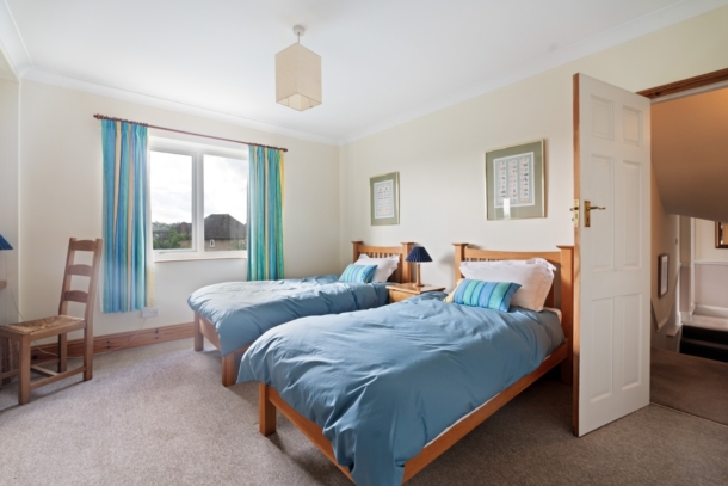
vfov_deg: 73.8
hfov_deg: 96.7
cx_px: 364
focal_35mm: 16
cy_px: 243
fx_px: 324
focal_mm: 16
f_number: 8
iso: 400
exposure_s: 1/1.67
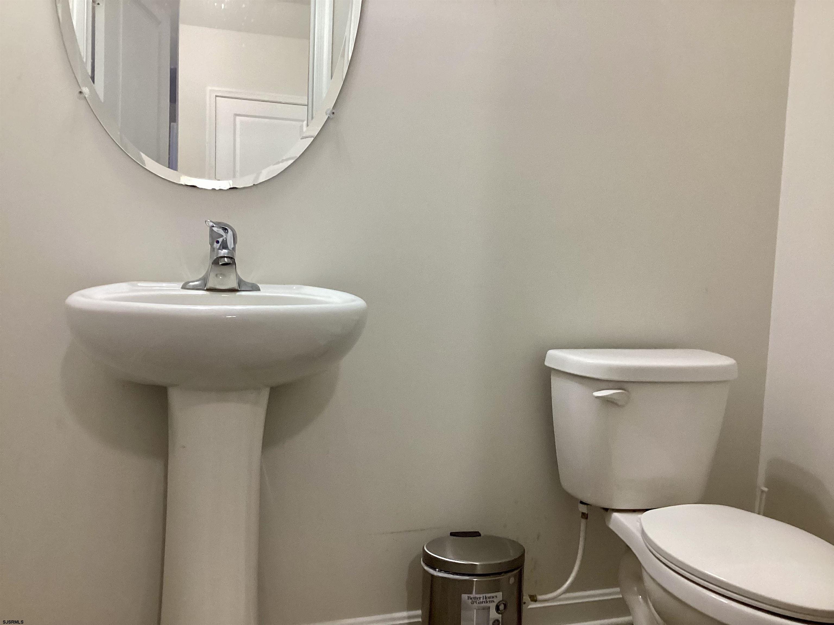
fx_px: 747
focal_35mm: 31
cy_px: 312
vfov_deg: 45.4
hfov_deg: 58.4
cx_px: 417
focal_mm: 3.3
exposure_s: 1/60
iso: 160
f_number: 2.4
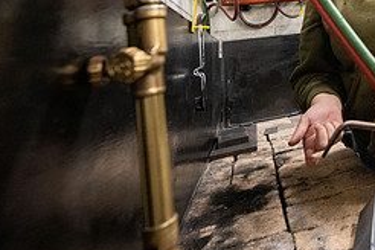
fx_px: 344
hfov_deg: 46.8
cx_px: 383
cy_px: -24
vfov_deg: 34.6
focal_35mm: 33
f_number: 4
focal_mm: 14
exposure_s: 1/125
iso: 2500
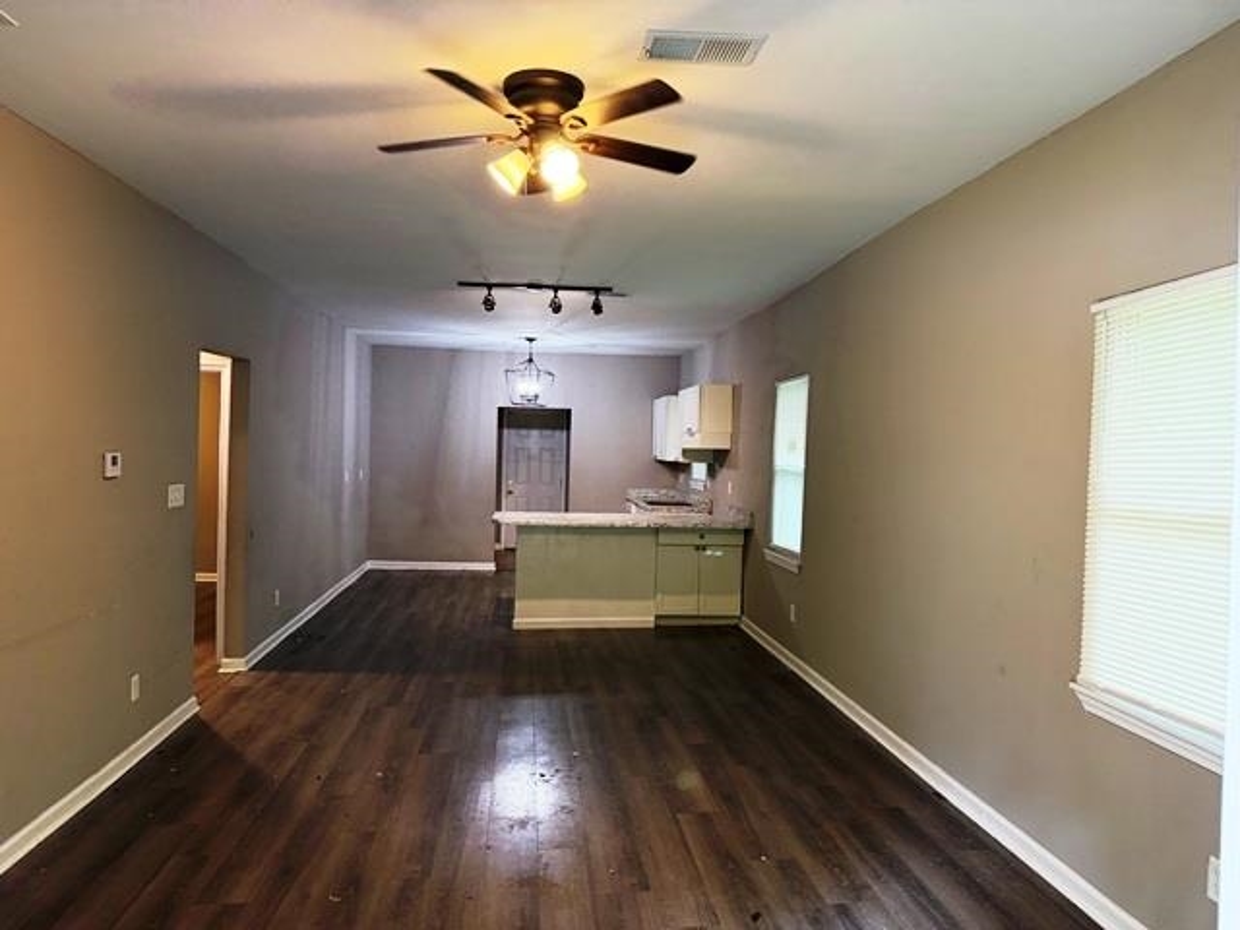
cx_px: 620
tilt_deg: -2.3
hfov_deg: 71.6
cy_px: 465
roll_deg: -1.3
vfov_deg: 56.8
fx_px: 860
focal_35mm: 24
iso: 400
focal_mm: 6.76
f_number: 1.78
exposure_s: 1/120
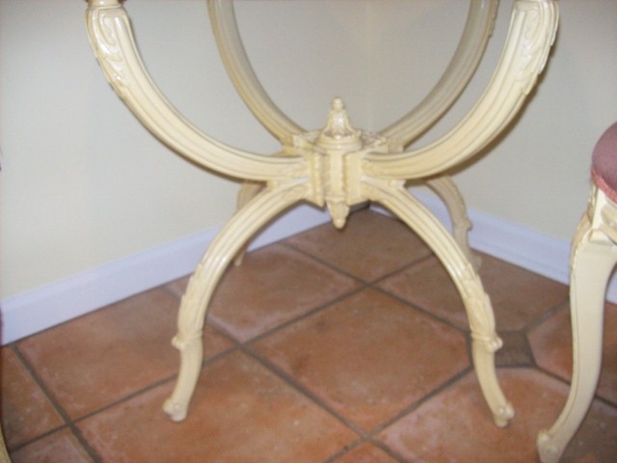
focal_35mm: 36
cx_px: 308
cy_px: 232
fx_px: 642
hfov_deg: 51.4
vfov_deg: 39.7
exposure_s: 1/64
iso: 200
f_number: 2.7
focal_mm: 6
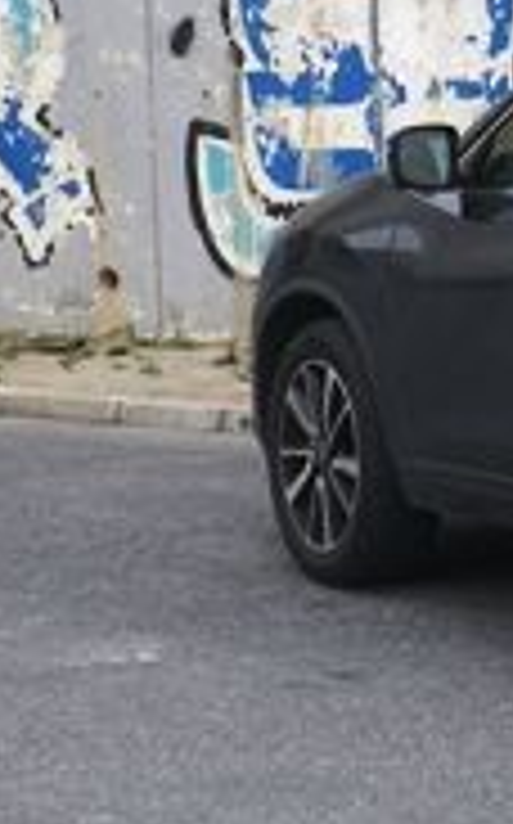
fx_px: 2825
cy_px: 266
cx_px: 1098
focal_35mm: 126
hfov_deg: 9.5
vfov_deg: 16.5
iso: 80
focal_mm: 6.1
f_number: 3.8
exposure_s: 1/125
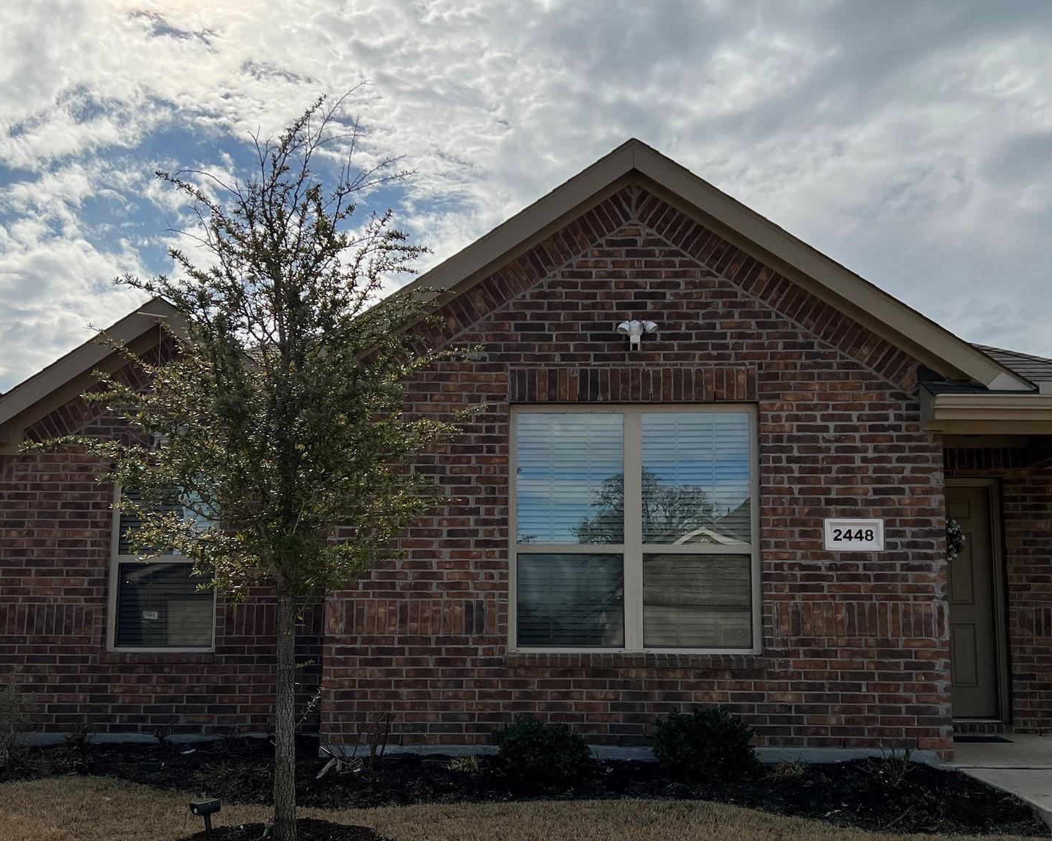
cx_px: 543
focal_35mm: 36
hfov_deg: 50.3
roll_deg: -1.0
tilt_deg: +6.3
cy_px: 490
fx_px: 1121
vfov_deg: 41.0
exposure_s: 1/12658
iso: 50
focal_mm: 5.7
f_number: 1.5
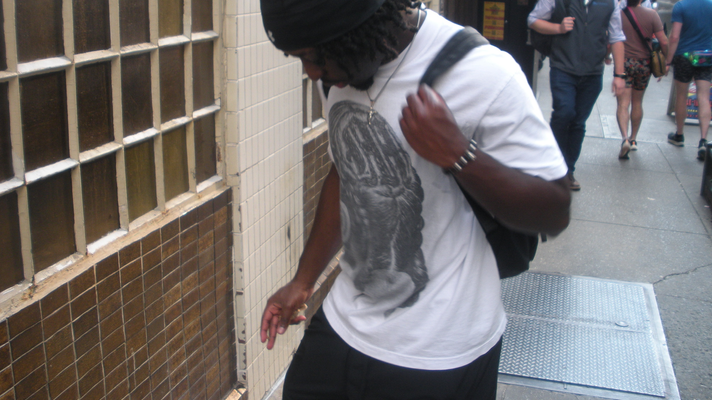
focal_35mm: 40
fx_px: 755
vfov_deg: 29.5
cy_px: 139
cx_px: 357
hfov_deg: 50.5
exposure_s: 1/59.7
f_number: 3.5
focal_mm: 6.3
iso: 93
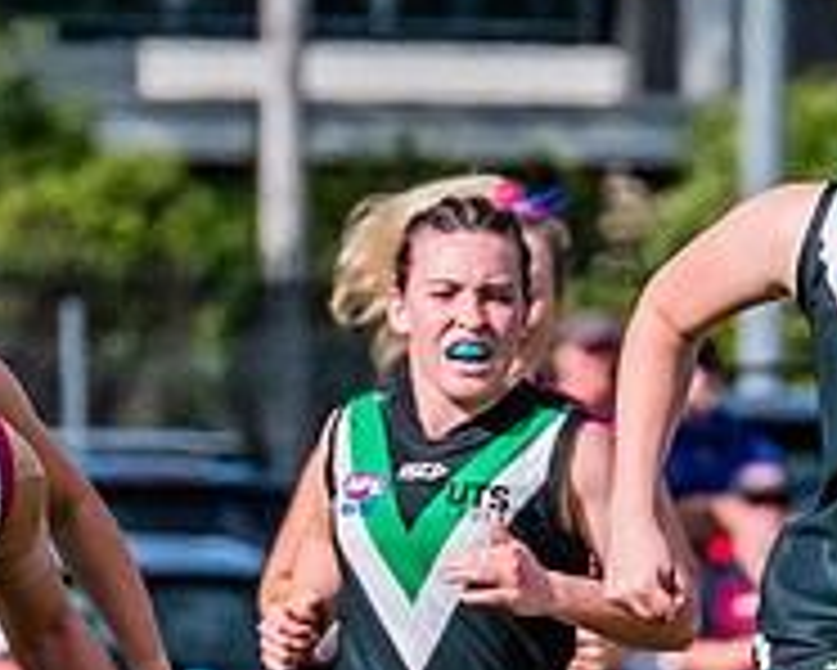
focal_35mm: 2126
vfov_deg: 0.7
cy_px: 1078
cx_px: -120
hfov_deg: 0.9
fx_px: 52693
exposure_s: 1/1600
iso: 800
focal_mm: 420
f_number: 13
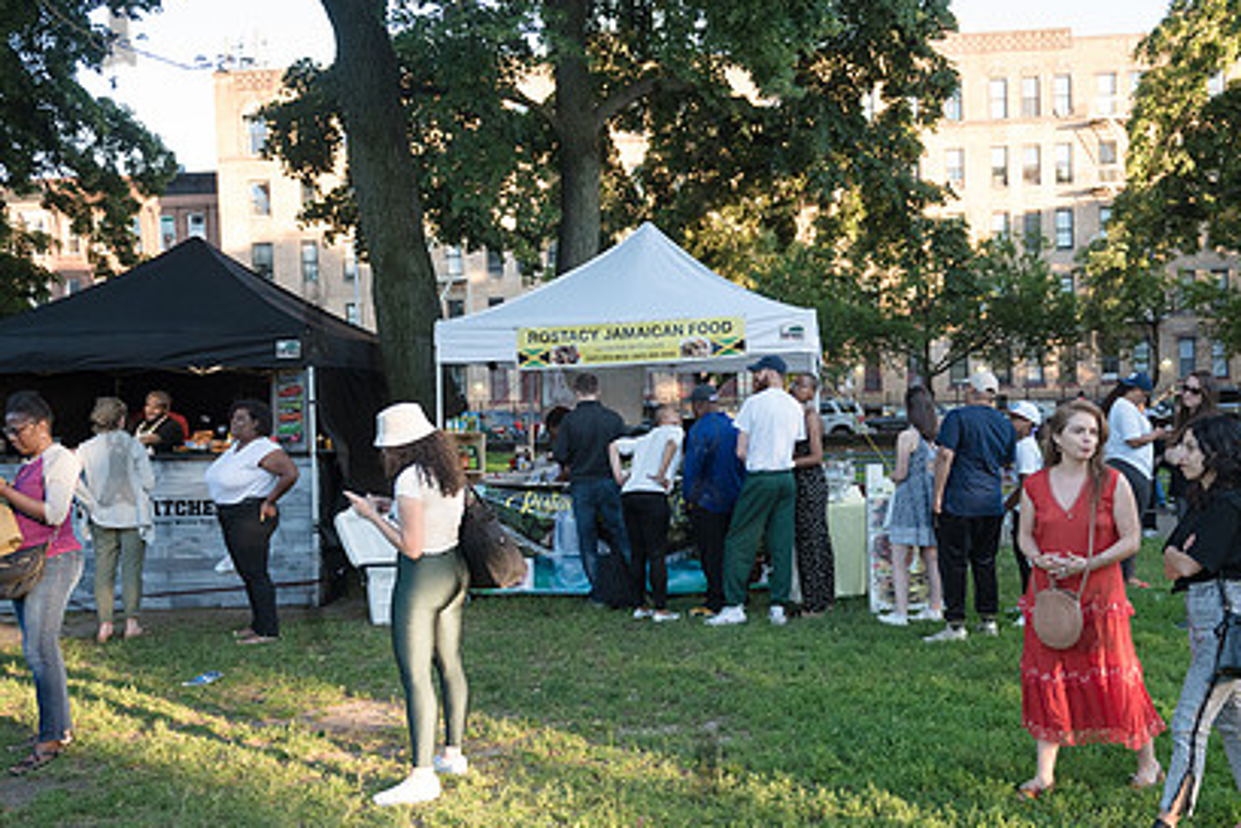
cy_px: 453
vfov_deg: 38.9
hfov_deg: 55.6
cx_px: 704
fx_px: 1172
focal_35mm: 34
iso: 800
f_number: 2.8
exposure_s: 1/1000
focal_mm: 24
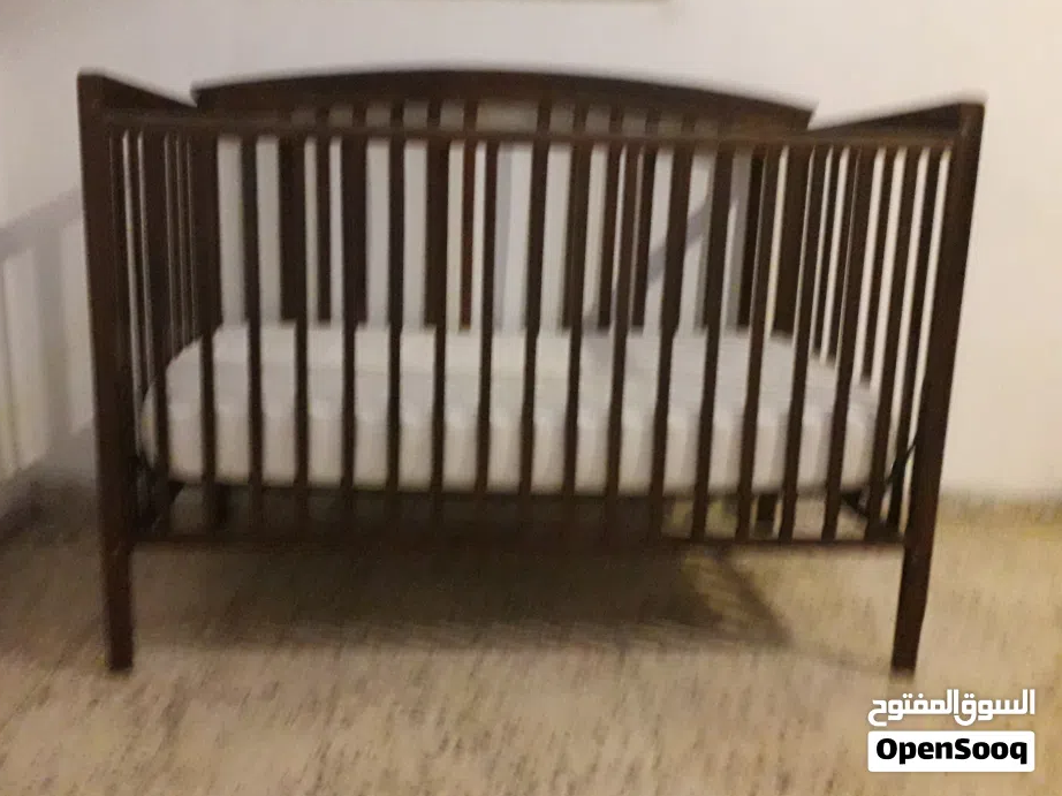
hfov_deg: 59.8
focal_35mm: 30
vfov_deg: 46.7
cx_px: 473
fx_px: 920
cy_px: 357
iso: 800
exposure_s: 1/10
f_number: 1.9
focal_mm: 3.6
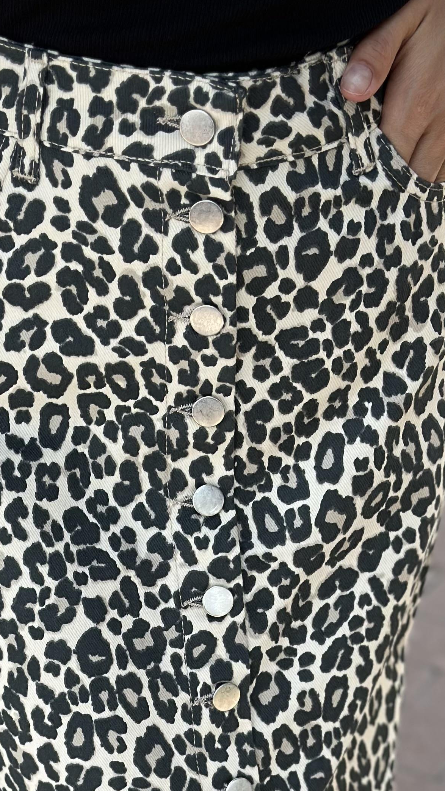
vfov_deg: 20.7
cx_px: 144
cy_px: 707
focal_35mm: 101
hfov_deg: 12.0
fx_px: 2119
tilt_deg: -37.8
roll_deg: -0.9
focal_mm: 6.86
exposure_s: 1/1009
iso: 80
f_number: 1.78
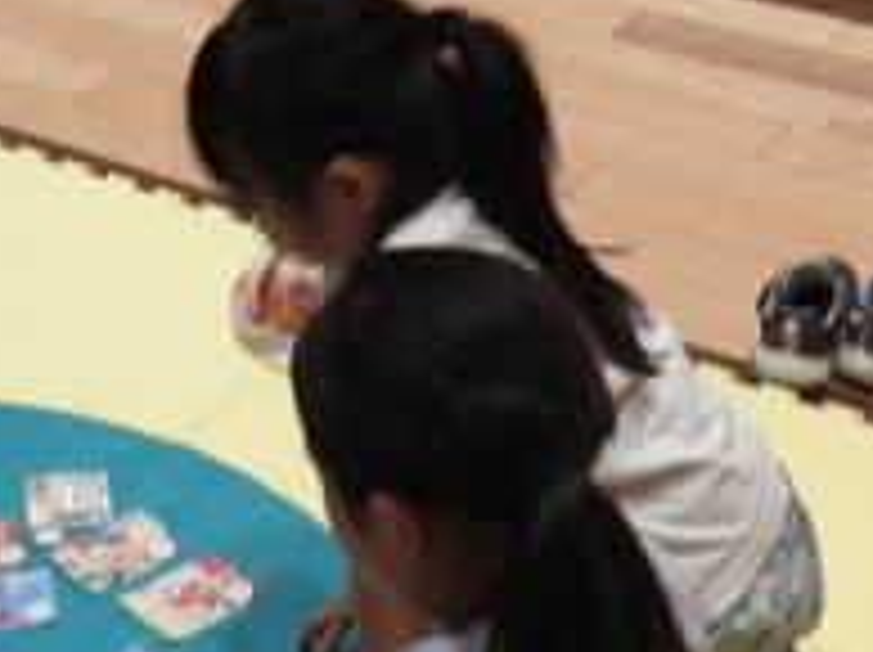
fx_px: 2746
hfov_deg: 17.7
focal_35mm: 109
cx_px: 36
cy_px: -270
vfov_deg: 13.0
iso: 200
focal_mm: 5.9
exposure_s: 1/30
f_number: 3.6
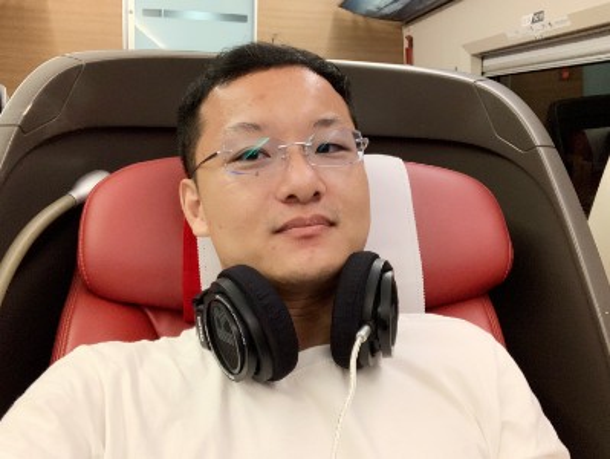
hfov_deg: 56.8
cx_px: 305
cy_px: 230
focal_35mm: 32
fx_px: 564
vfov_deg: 44.2
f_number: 2.2
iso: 320
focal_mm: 2.87
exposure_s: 1/49
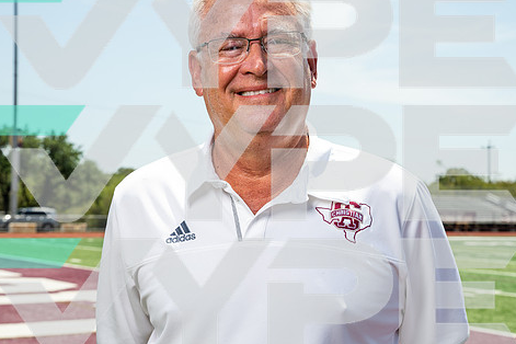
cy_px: 164
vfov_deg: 19.7
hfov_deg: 29.2
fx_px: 989
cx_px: 250
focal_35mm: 69
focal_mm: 56
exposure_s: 1/125
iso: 100
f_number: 9
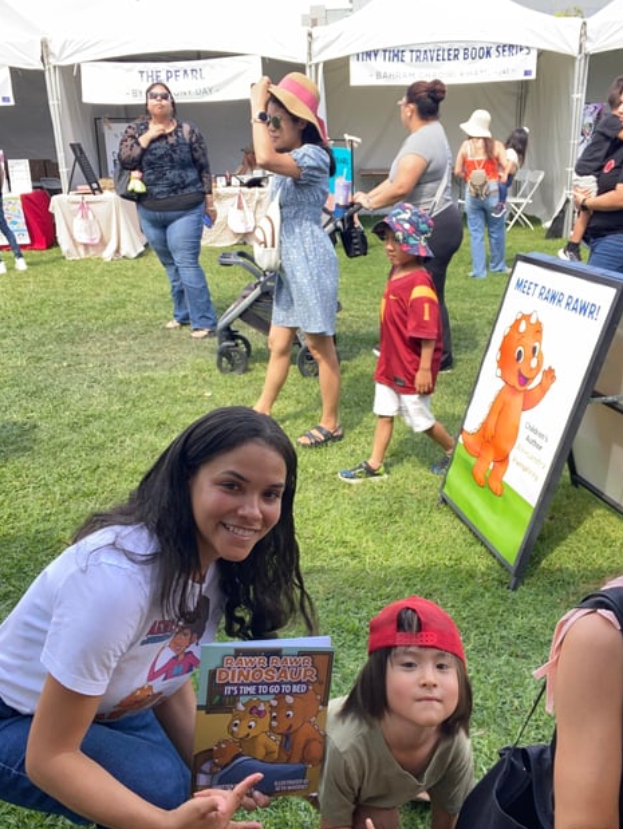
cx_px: 319
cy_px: 427
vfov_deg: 58.3
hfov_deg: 45.5
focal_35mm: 31
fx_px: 743
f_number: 2.2
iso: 32
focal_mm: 2.71
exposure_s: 1/122
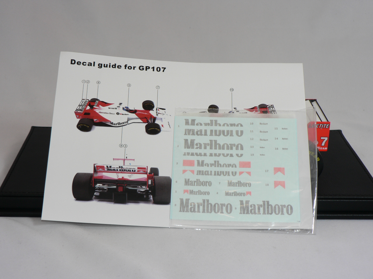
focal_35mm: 60
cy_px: 140
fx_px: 647
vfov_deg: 24.4
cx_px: 186
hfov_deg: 32.2
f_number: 3.2
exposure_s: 1/60
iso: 80
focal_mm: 10.1
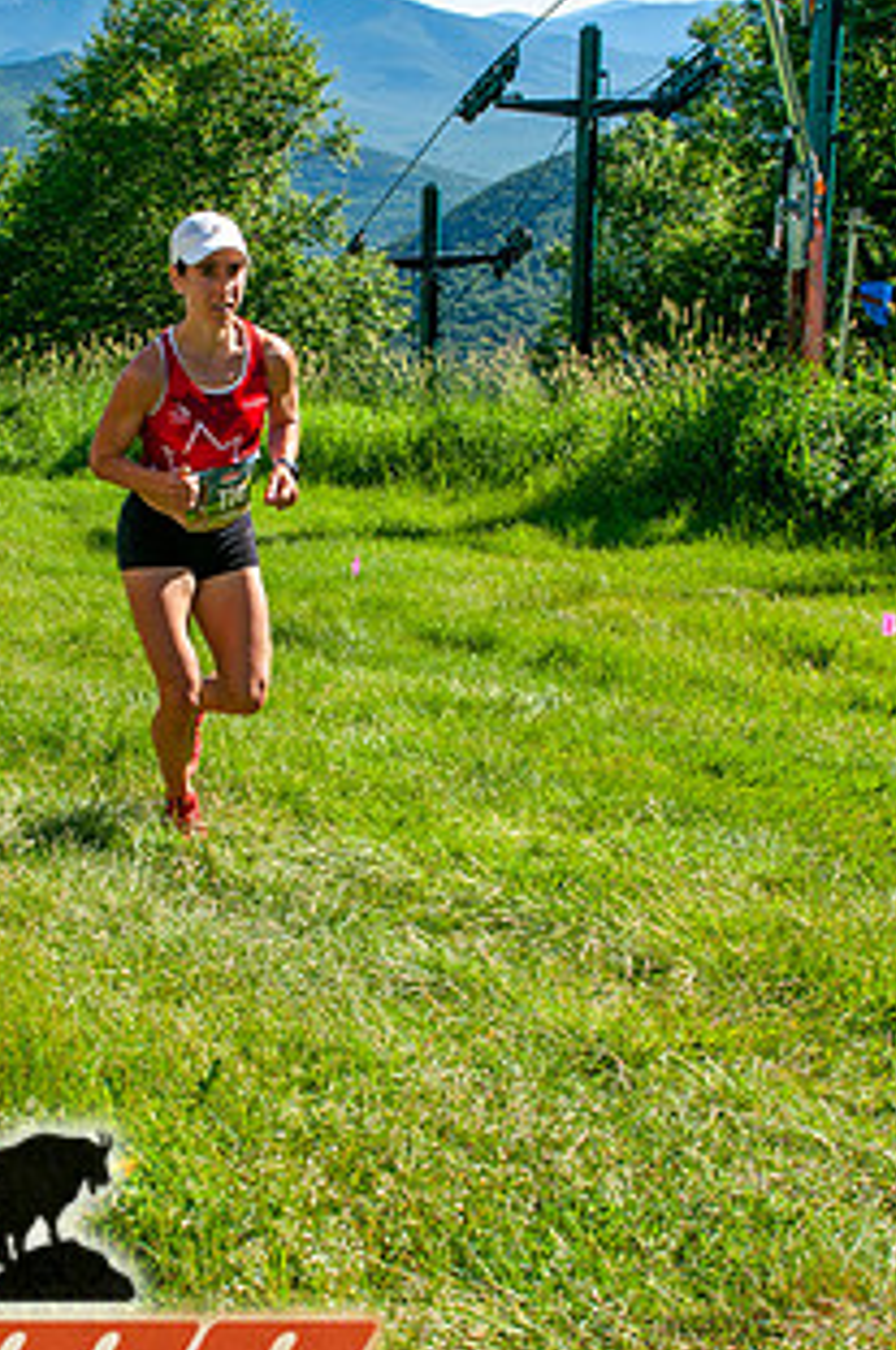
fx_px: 1948
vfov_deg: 38.2
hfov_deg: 25.8
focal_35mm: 52
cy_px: 640
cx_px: 305
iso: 200
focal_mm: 24
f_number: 8
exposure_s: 1/400
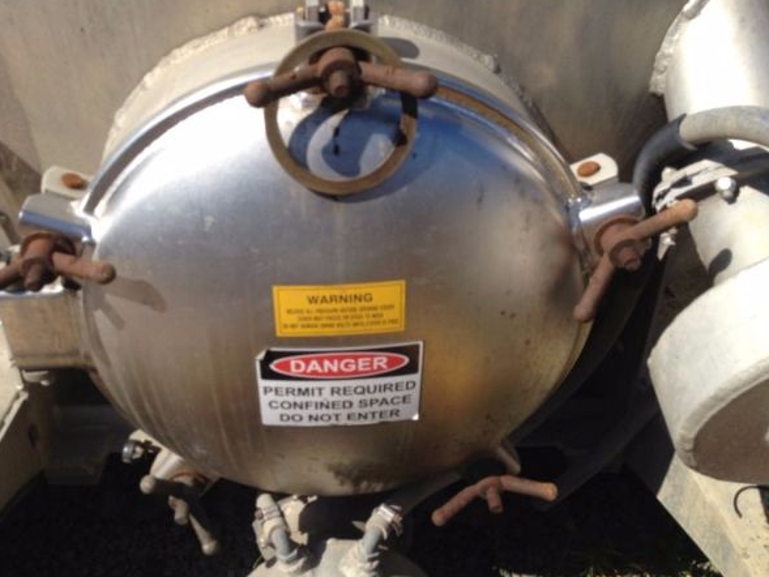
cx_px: 353
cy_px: 296
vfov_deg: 37.7
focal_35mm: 38
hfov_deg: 48.9
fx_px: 844
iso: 50
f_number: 2.4
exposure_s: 1/1672
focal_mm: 4.28
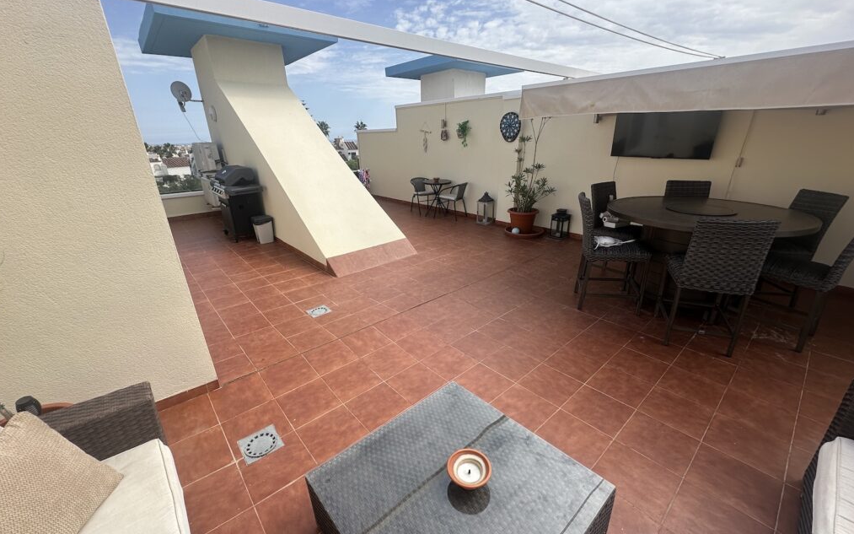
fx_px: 349
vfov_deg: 74.8
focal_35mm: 15
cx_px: 424
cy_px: 278
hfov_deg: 101.5
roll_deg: +1.1
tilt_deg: -21.4
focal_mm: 2.22
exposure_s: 1/1247
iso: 40
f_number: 2.2
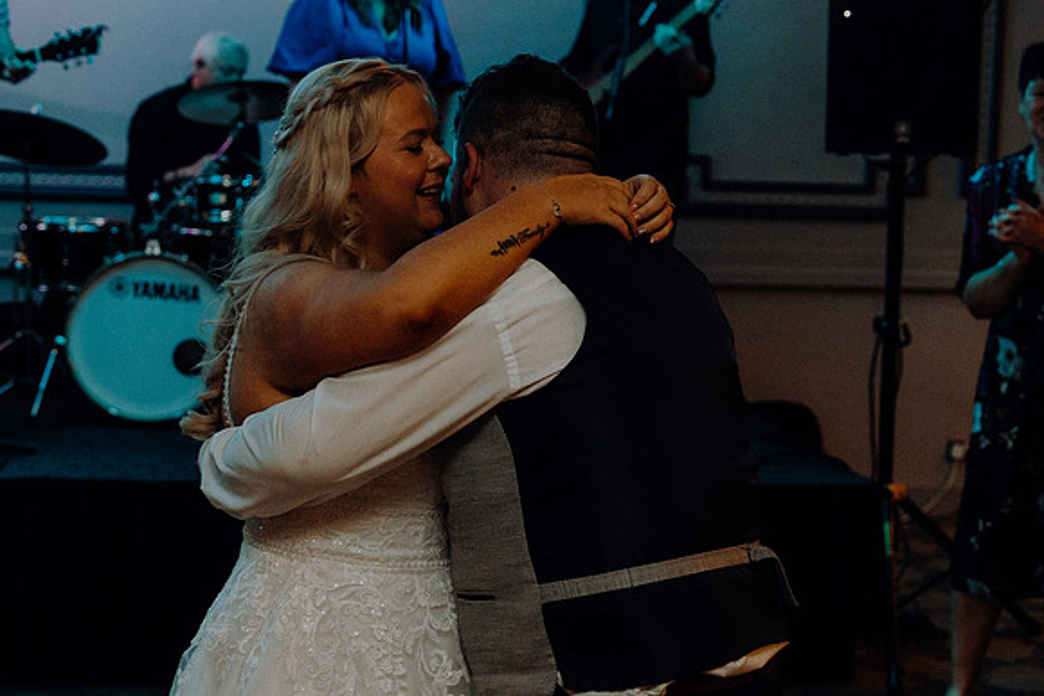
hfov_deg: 24.8
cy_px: 348
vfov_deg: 16.7
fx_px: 2378
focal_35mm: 82
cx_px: 522
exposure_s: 1/160
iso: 2500
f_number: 3.5
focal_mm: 55
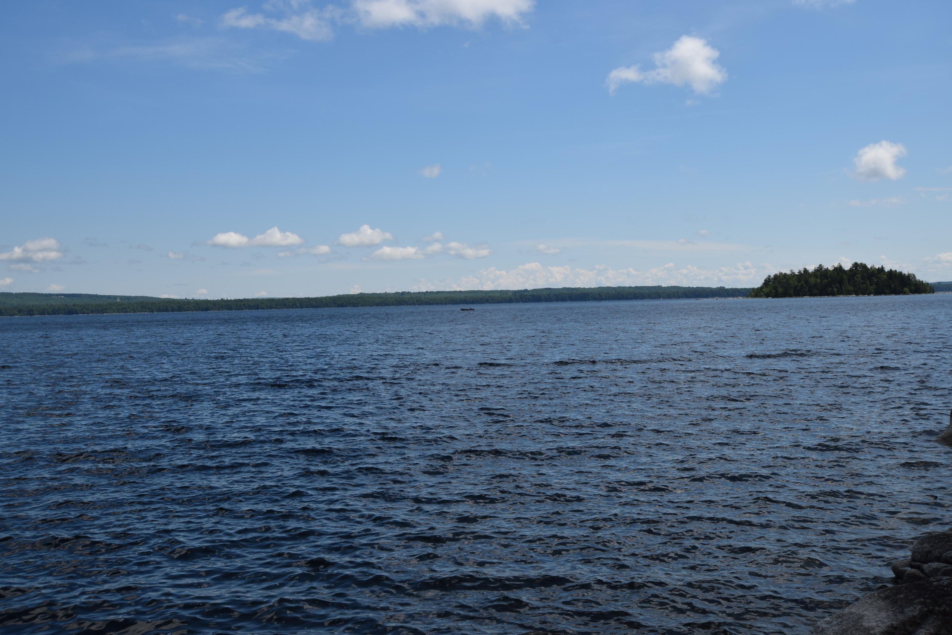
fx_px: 1005
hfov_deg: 50.7
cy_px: 320
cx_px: 467
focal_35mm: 38
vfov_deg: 35.1
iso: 200
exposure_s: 1/400
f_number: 10
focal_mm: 24
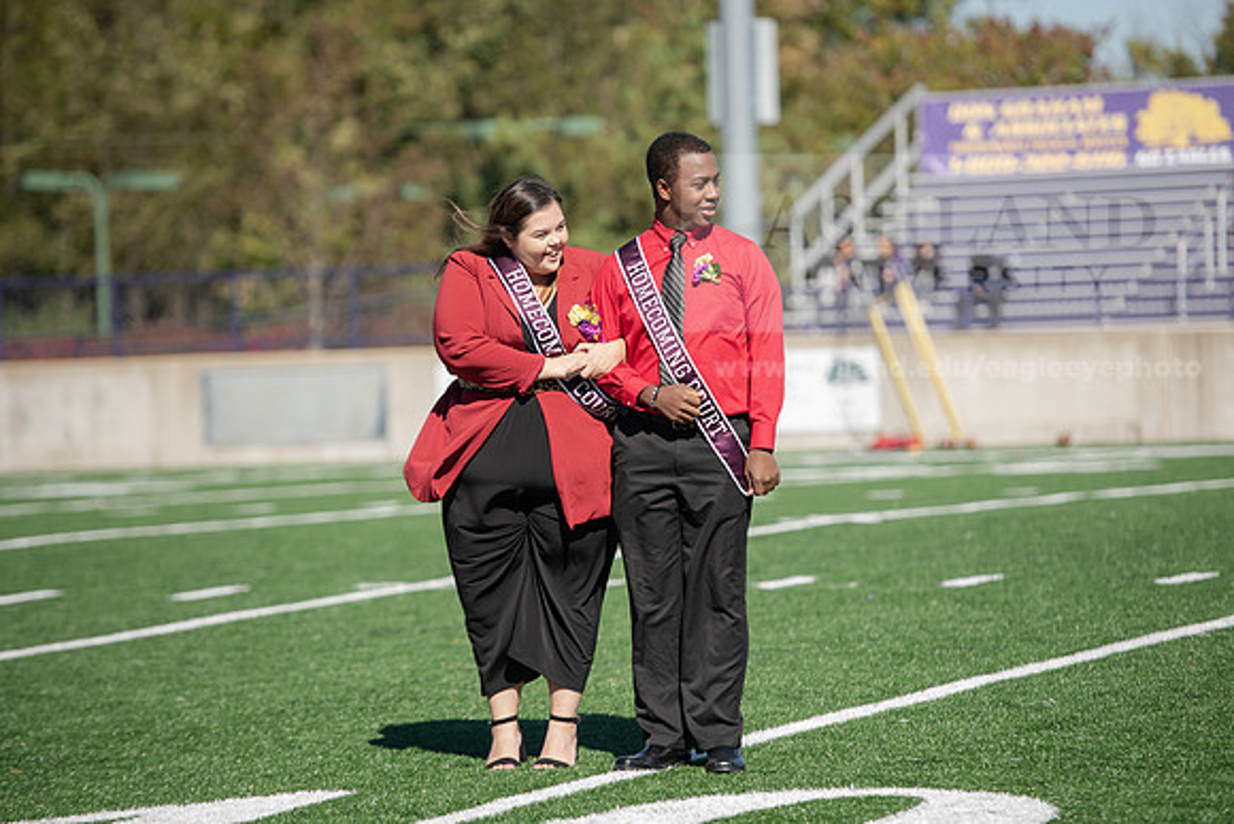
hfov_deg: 11.7
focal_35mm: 175
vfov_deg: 7.9
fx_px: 6000
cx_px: 617
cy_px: 412
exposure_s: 1/1250
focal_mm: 175
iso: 160
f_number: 3.5
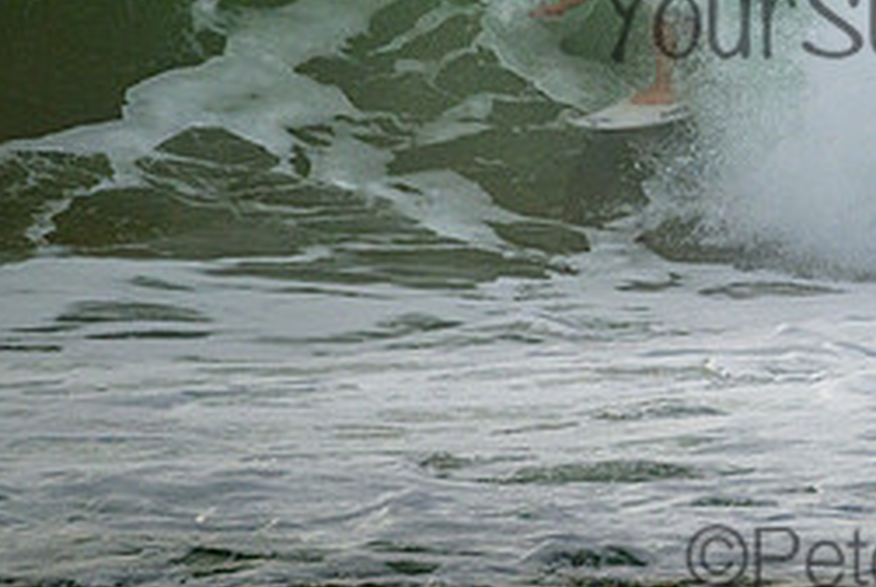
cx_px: 956
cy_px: -23
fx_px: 44995
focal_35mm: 1847
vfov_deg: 0.7
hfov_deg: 1.1
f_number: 11
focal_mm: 800
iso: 1250
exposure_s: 1/2500
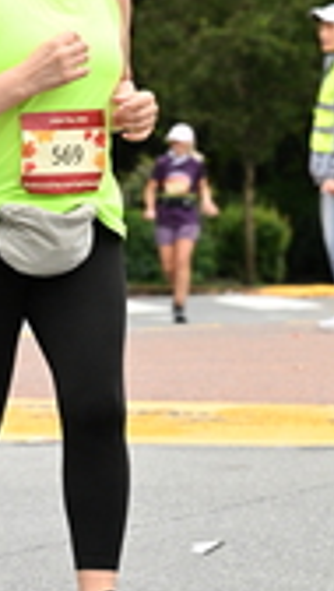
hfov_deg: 5.0
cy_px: 109
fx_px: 3811
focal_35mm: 243
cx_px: 287
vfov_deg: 8.8
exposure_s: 1/800
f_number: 4
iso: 1600
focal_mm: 71
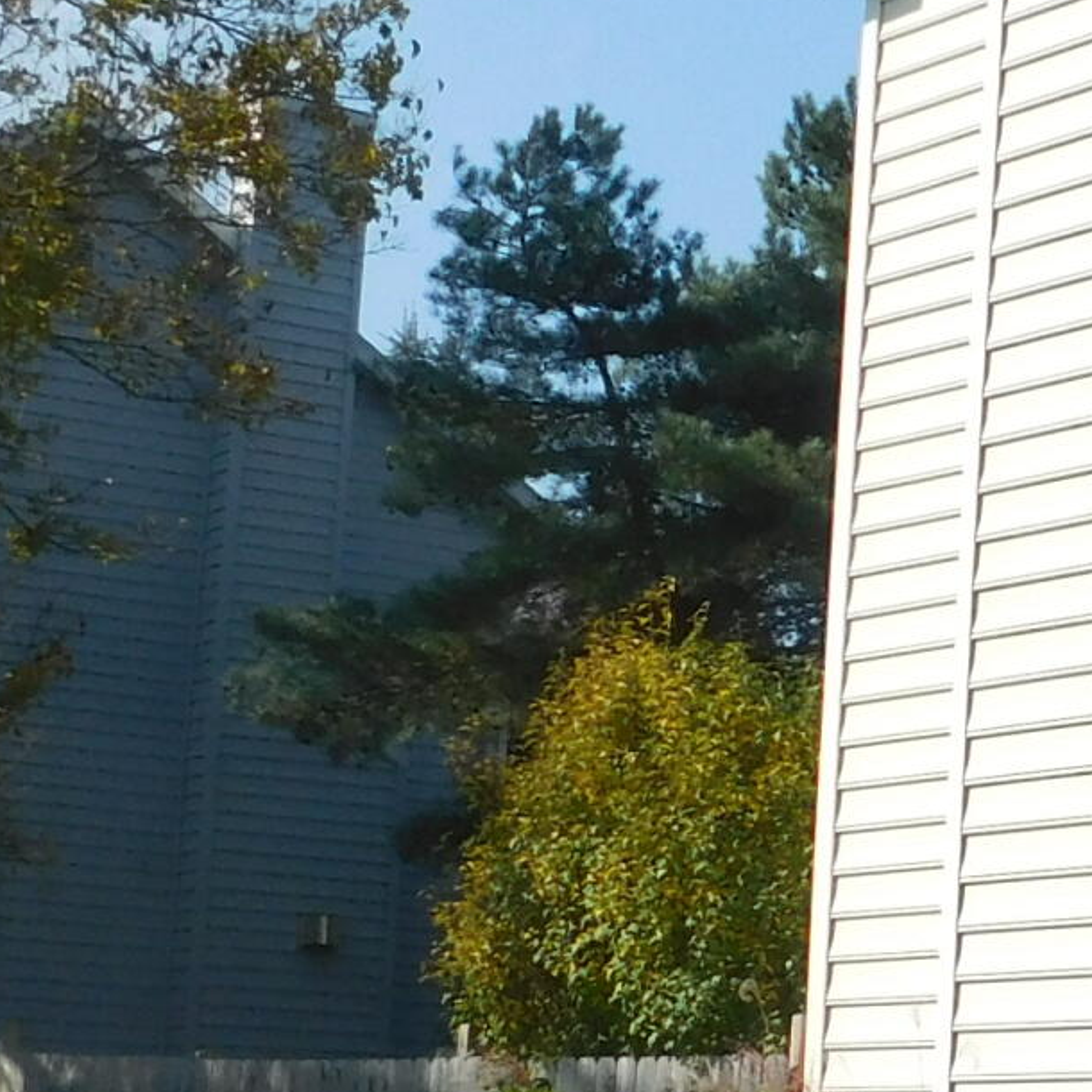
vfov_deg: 17.3
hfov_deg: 15.9
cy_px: 755
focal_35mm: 100
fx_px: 3569
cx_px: 1663
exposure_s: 1/400
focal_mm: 4
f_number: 6
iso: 125
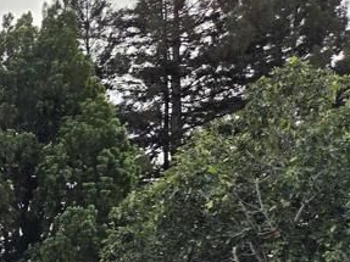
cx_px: -266
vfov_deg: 16.6
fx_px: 829
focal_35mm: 82
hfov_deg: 18.8
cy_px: 378
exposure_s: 1/6032
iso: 80
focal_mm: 5.4
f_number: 1.8
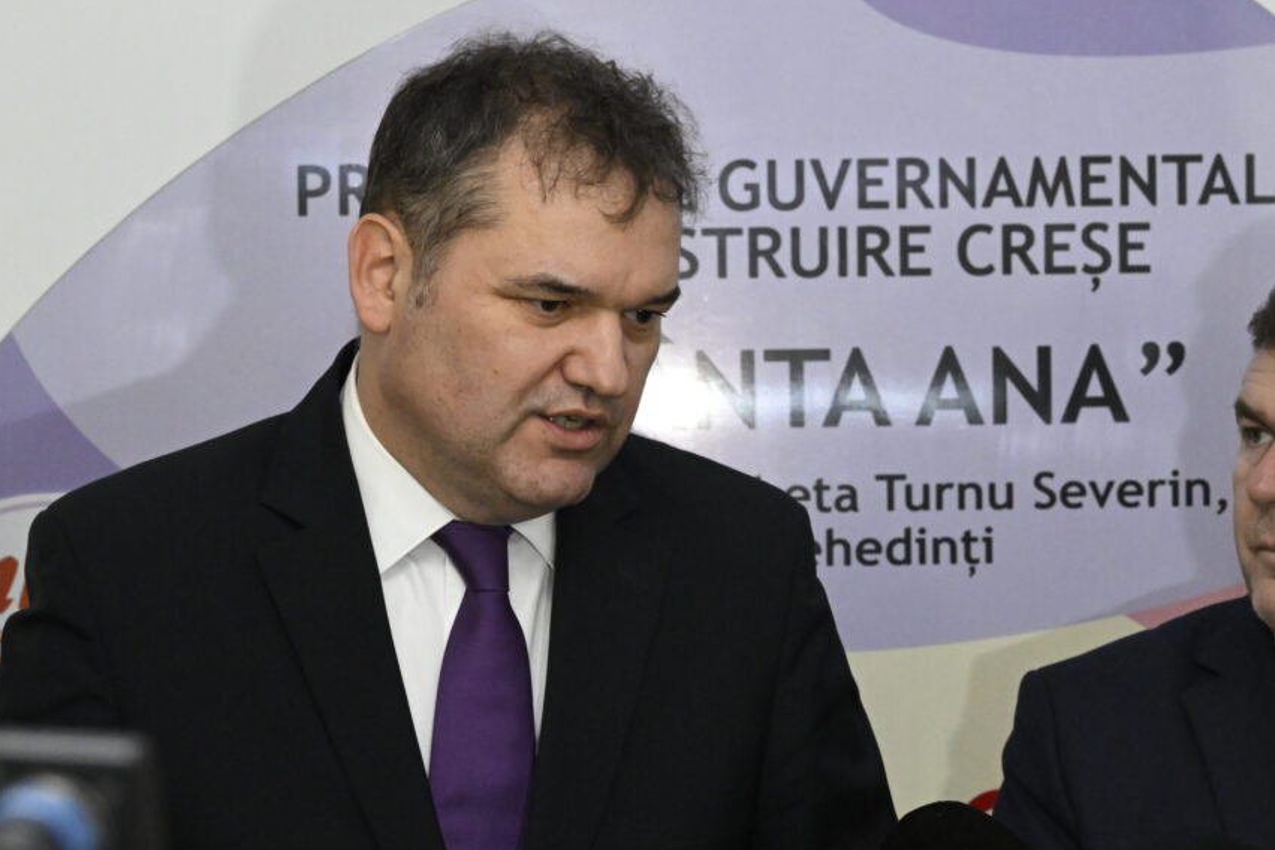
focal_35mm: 106
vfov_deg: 12.9
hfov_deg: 19.3
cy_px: 426
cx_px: 633
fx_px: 3754
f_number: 9
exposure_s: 1/250
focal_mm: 70
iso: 9000
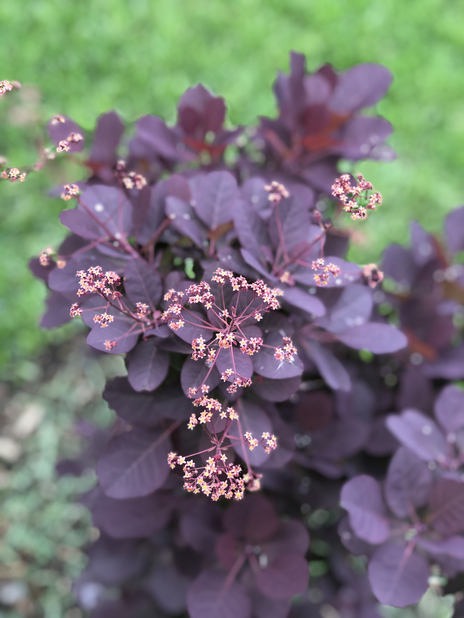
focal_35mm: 57
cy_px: 309
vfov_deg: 33.8
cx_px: 232
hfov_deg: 25.7
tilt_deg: -58.6
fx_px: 1019
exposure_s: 1/30
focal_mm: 6.6
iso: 25
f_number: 2.8
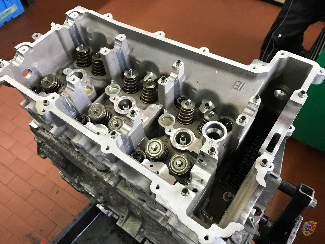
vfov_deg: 49.7
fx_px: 263
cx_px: 162
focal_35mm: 28
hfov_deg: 63.4
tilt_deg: -56.8
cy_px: 122
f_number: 1.8
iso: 64
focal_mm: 3.99
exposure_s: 1/17
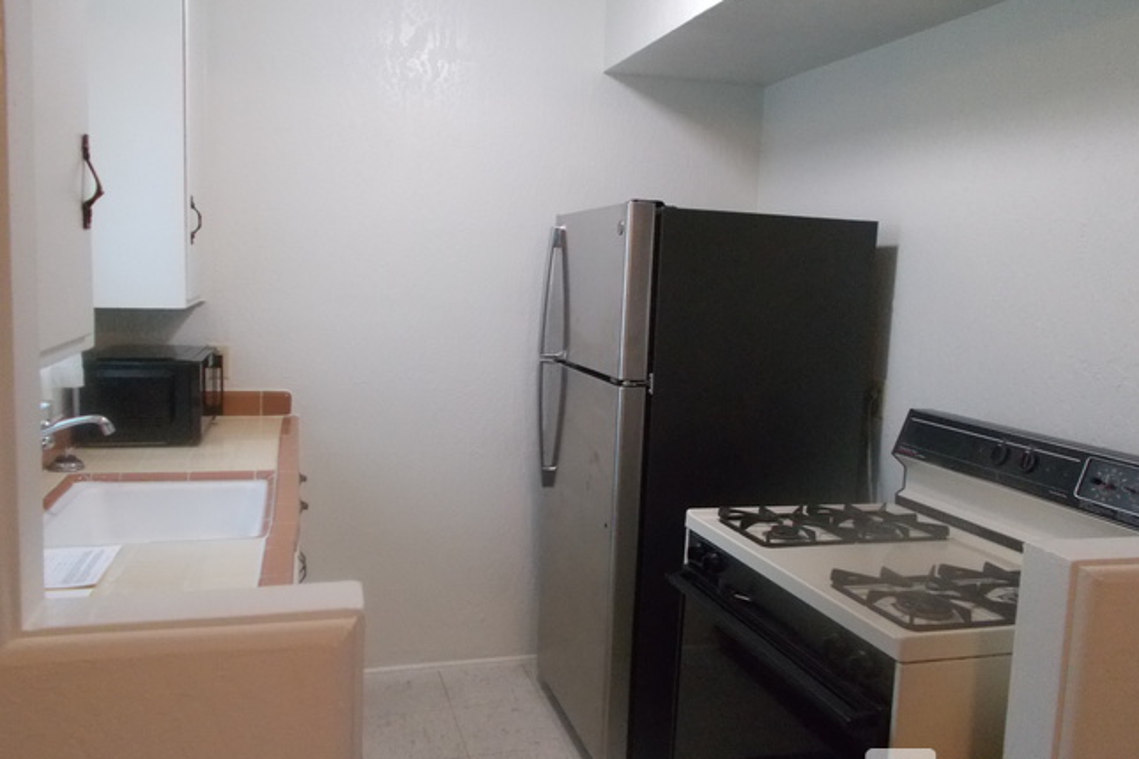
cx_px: 562
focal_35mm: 28
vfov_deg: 46.4
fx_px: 886
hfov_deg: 65.5
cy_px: 377
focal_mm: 4.6
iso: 400
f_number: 3.2
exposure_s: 1/30
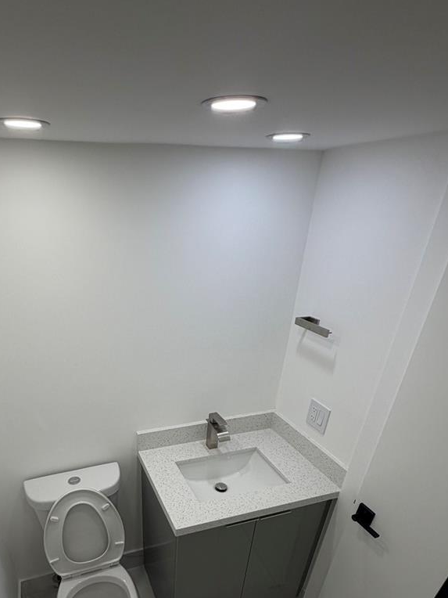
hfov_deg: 60.0
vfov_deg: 71.6
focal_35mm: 22
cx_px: 159
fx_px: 380
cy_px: 443
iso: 64
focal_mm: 2.22
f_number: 2.2
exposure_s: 1/120
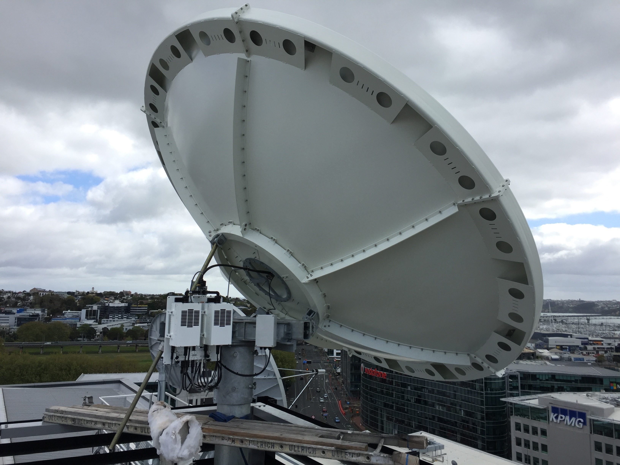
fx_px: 519
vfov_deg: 48.2
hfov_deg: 61.7
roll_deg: -0.8
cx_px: 310
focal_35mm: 29
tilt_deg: +8.7
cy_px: 232
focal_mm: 4.15
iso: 32
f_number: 2.2
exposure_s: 1/1582
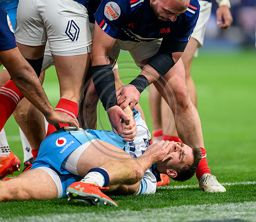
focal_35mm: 473
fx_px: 3701
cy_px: 111
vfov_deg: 3.4
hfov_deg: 4.0
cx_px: 167
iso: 3200
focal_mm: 400
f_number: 2.8
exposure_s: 1/2000
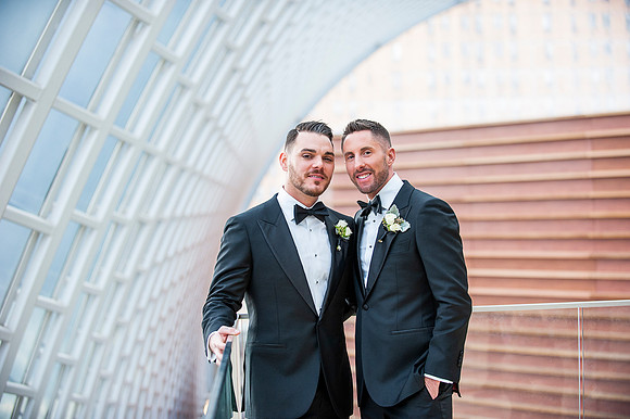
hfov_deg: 27.0
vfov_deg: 18.2
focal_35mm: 75
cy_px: 210
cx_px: 315
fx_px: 1312
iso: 800
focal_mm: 75
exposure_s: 1/400
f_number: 2.8
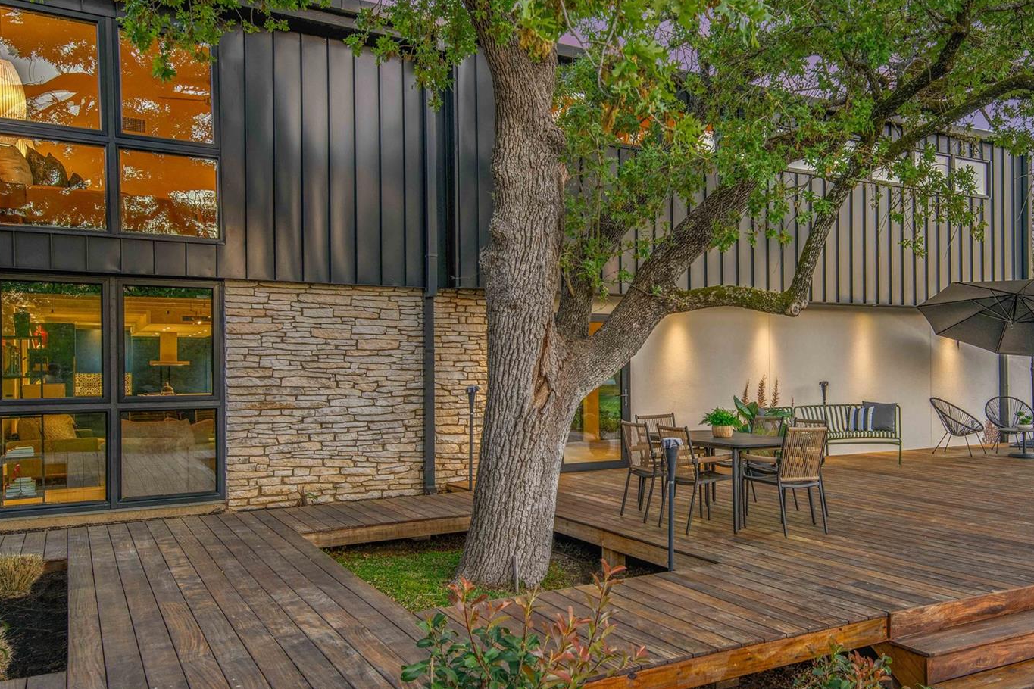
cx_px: 661
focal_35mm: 33
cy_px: 368
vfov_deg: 39.9
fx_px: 948
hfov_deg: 56.4
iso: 100
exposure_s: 1/5
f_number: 7.1
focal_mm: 22
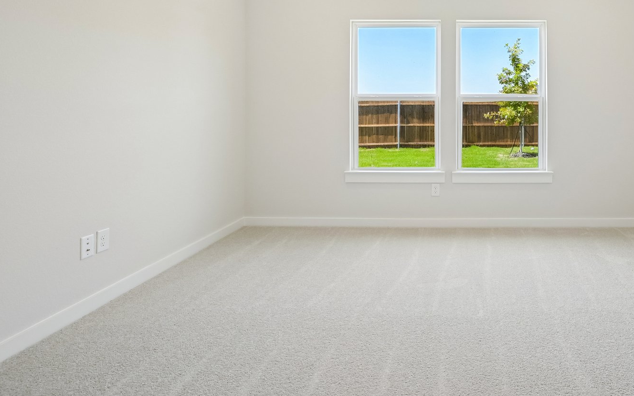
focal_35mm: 22
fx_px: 380
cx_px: 441
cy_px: 118
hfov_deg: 76.2
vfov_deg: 53.4
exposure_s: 1/80
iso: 250
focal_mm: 14
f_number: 9
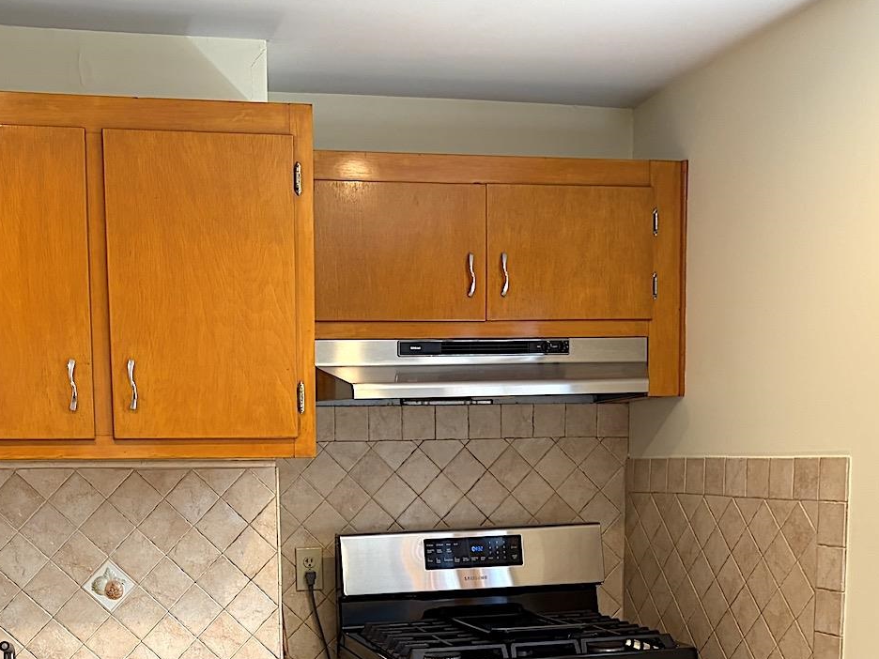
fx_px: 1270
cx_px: 293
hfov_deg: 37.8
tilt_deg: -7.7
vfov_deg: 28.0
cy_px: 597
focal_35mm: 50
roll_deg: +0.9
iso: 125
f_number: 1.6
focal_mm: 5.96
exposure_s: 1/120
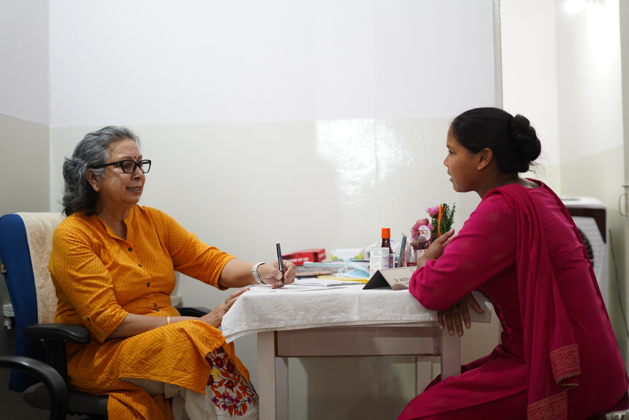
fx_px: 874
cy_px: 210
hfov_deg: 39.6
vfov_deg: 27.0
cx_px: 314
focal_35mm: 50
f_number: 1.8
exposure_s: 1/60
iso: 2000
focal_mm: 50
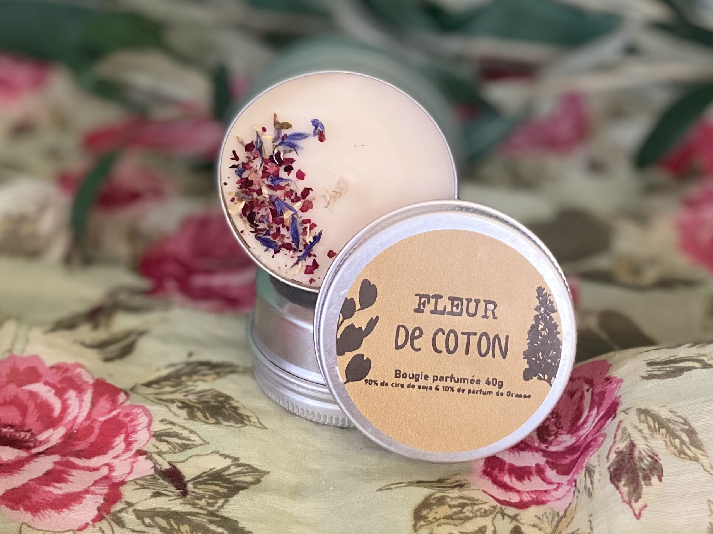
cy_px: 267
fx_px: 535
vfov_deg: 53.1
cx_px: 356
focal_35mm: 26
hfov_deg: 67.3
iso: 500
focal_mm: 4.25
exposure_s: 1/41
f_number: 1.8
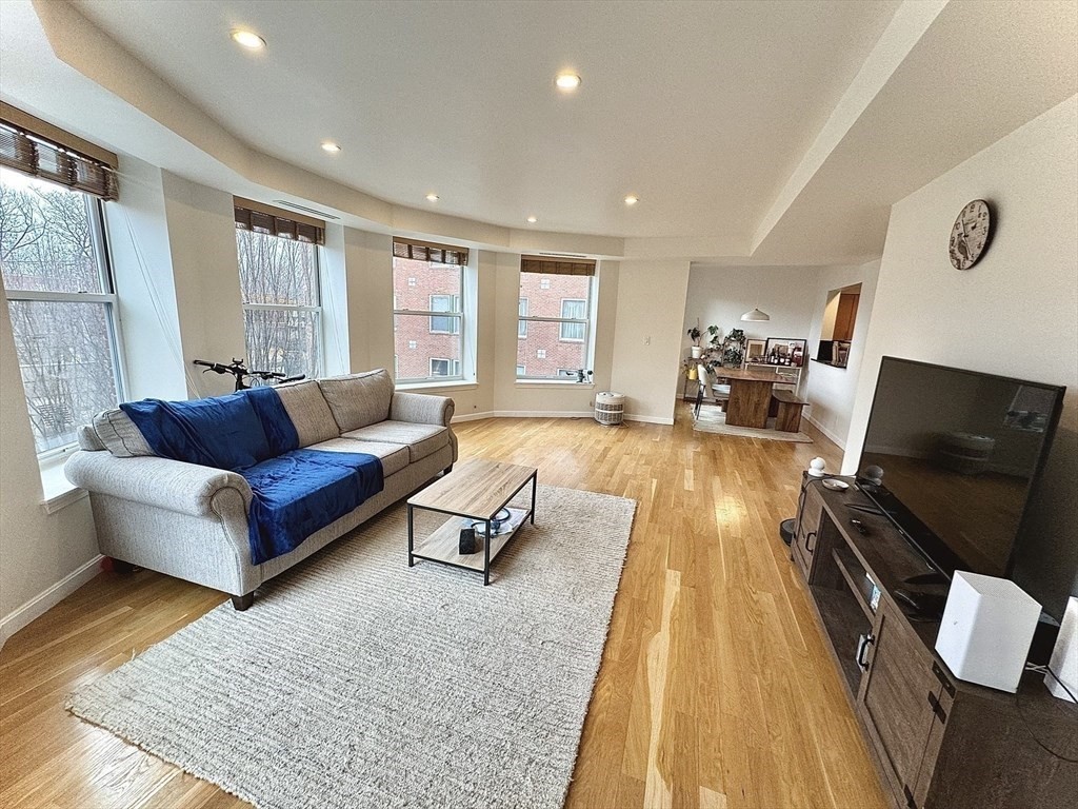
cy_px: 404
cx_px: 539
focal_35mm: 14
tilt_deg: -11.6
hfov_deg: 102.1
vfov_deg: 85.7
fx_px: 436
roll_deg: -2.6
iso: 125
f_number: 2.2
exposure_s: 1/120
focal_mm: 2.22
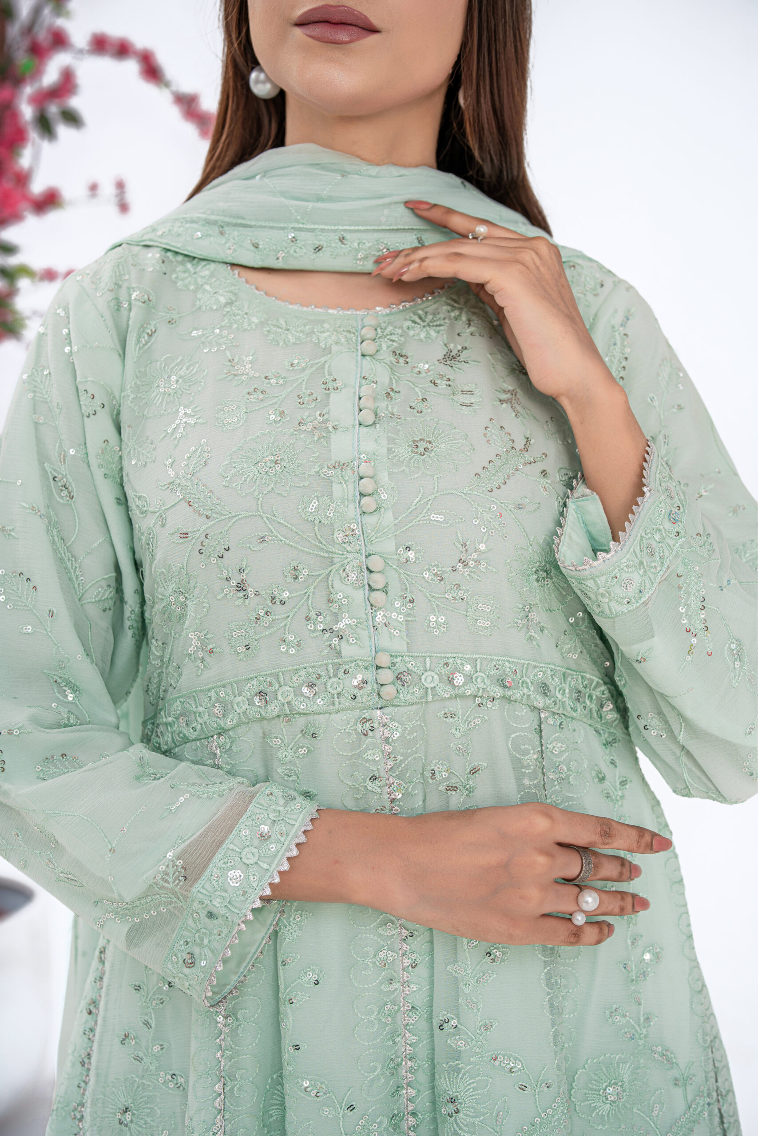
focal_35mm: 50
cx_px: 379
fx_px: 1579
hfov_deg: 27.0
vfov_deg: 39.6
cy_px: 568
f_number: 4
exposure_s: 1/200
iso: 125
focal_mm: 50
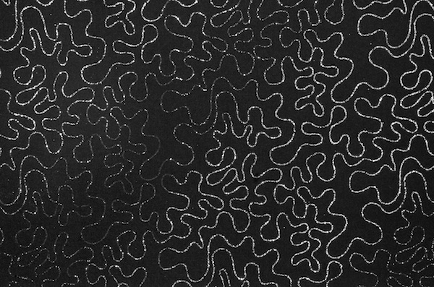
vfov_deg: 15.6
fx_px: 1046
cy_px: 144
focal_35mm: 87
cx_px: 217
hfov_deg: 23.4
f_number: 11
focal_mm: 58
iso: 200
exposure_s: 1/250
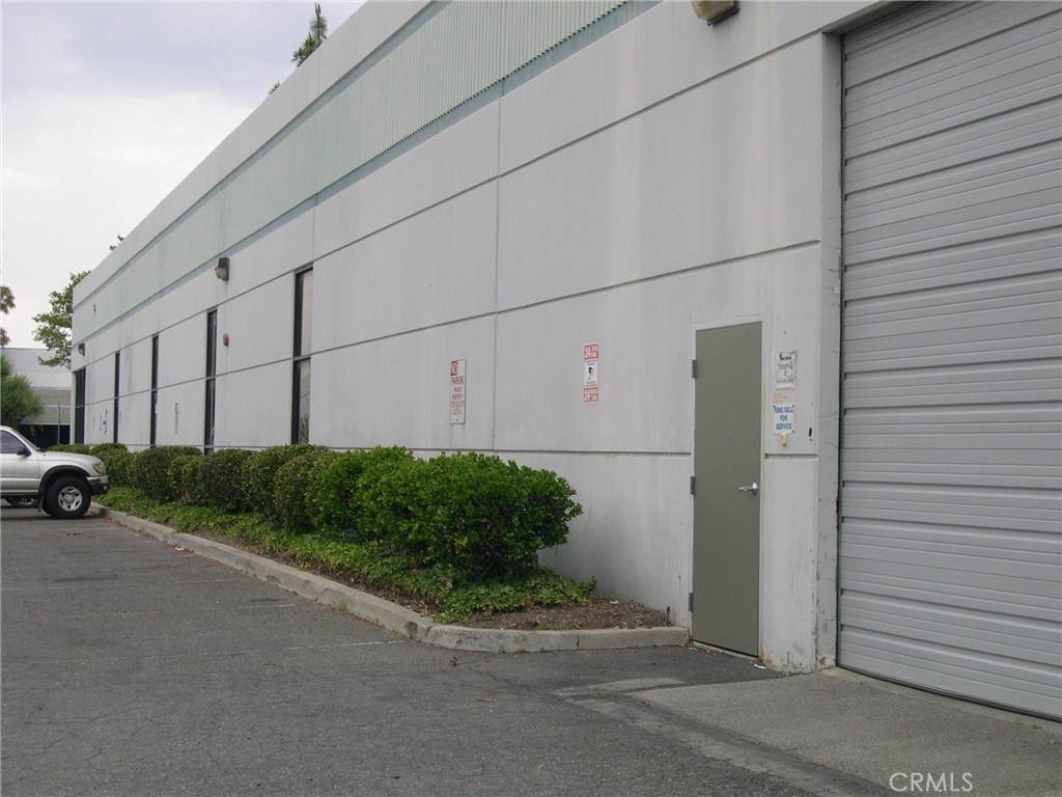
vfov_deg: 28.0
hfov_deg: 36.8
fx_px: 1595
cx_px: 531
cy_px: 398
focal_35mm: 52
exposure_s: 1/90.4
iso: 100
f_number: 8.8
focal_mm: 11.1
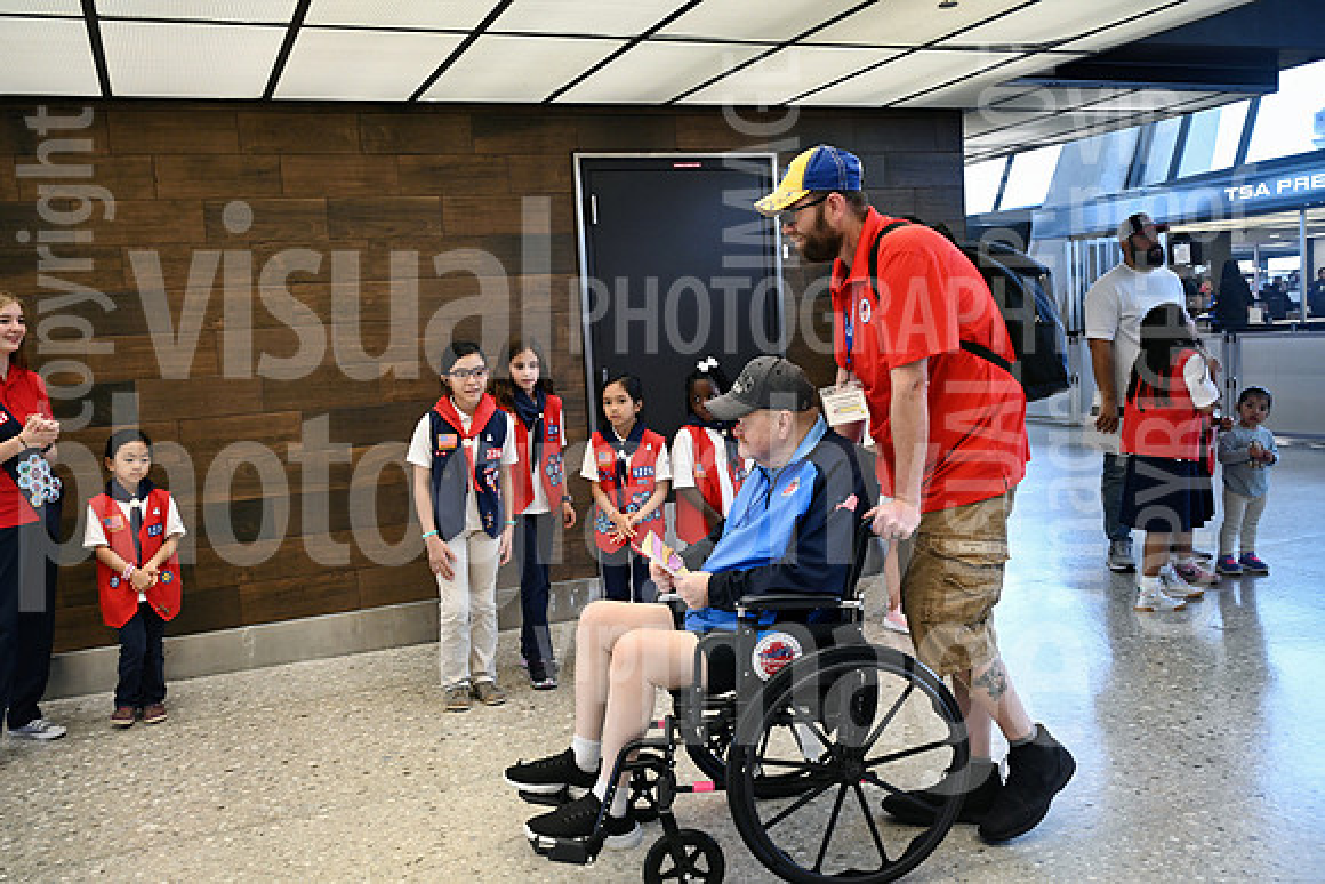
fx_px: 1215
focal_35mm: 33
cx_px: 662
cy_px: 442
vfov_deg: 40.0
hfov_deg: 57.2
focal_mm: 33
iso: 1600
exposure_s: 1/320
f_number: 4
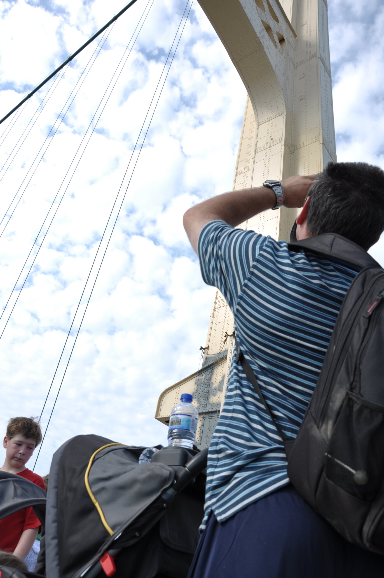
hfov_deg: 47.8
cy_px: 289
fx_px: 433
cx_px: 192
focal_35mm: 27
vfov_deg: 67.4
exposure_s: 1/250
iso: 100
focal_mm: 18
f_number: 8
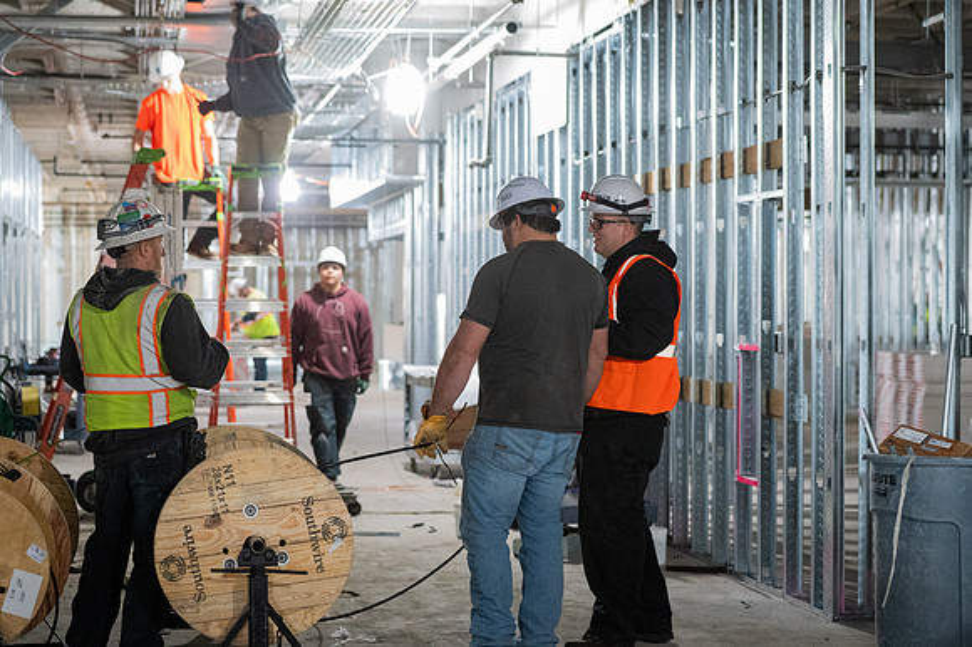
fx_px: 1972
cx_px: 486
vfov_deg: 18.6
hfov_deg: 27.7
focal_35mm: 73
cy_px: 324
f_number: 3.5
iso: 16000
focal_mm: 70
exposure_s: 1/400
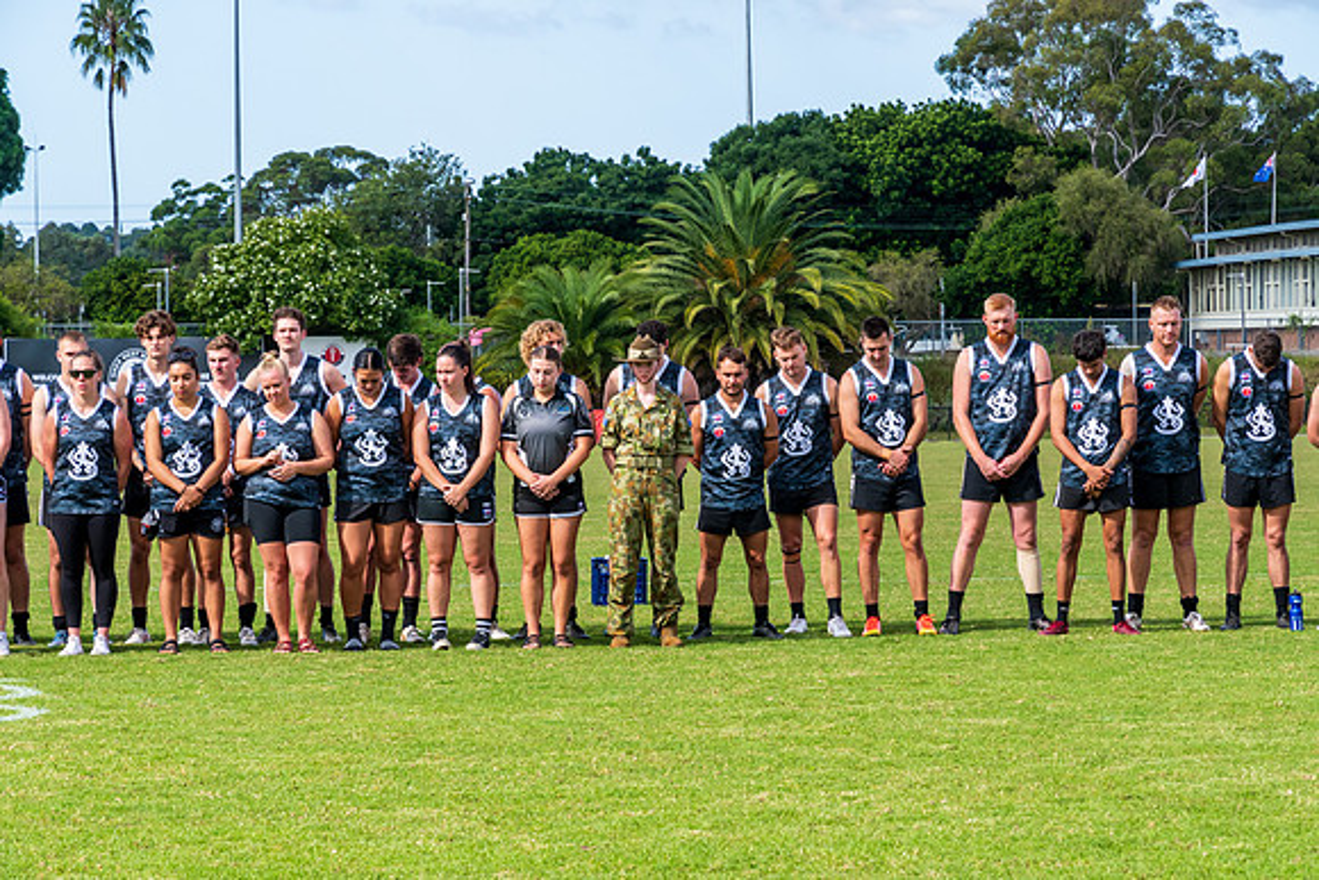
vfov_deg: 11.4
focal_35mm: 120
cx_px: 660
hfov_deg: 17.1
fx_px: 4397
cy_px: 440
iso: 400
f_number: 8
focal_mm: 80
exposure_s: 1/500
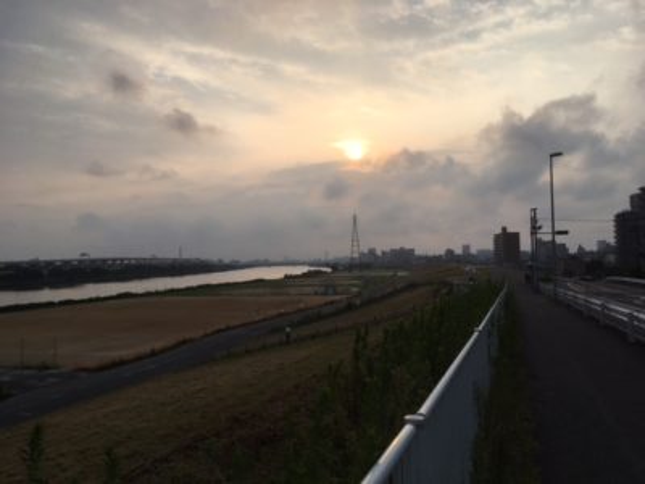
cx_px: 322
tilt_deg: +0.7
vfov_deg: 48.2
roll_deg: +1.1
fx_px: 540
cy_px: 242
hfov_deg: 61.7
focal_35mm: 29
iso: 25
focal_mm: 4.15
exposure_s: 1/3497
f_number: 2.2
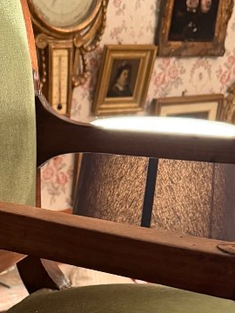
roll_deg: -2.2
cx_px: 47
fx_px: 724
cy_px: 348
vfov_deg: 22.9
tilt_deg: -24.9
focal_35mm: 80
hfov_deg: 18.3
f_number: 1.78
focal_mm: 6.76
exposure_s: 1/33
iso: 800
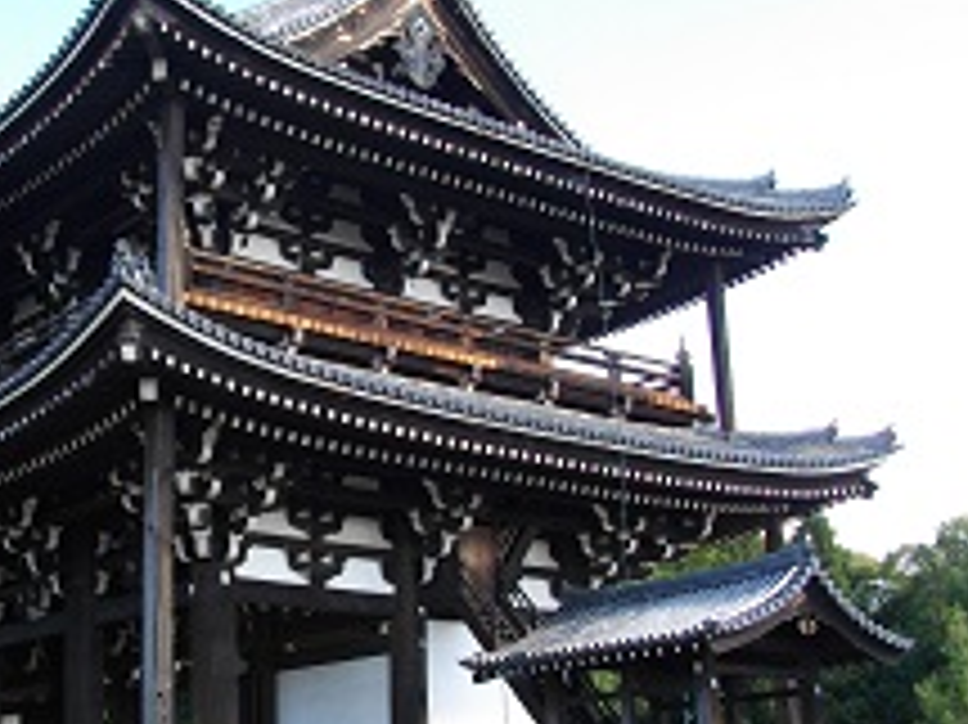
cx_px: 250
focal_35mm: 58
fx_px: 1621
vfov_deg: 25.2
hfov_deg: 32.7
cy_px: 409
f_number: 2.9
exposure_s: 1/200
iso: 100
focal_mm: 5.7
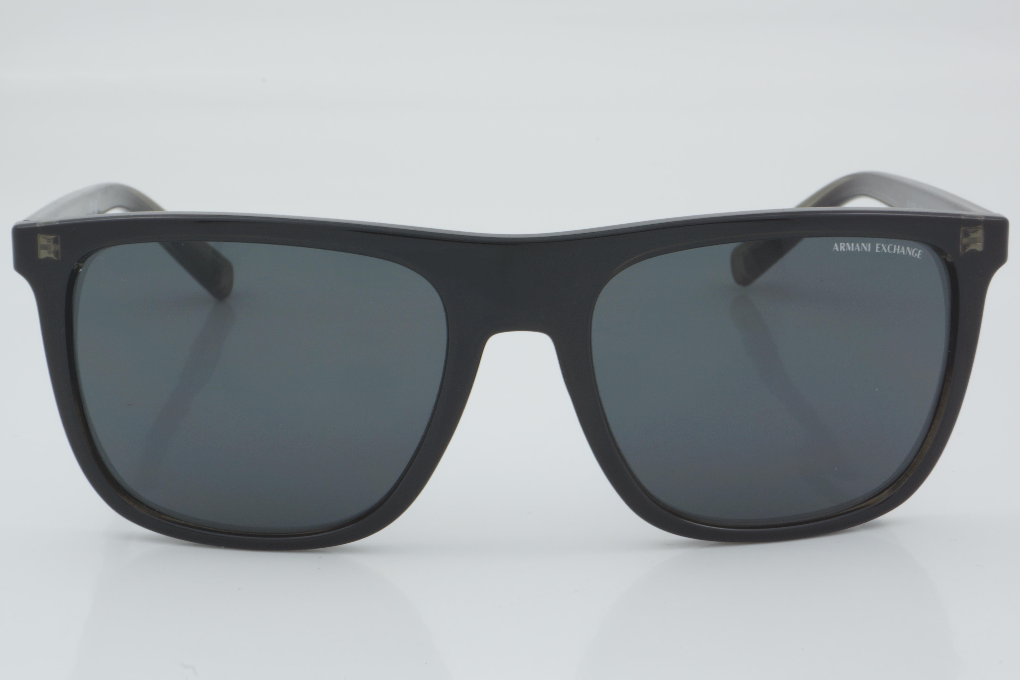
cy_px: 340
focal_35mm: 82
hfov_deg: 24.6
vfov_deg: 16.6
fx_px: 2337
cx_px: 510
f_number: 32
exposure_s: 1/4
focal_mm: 55
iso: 100
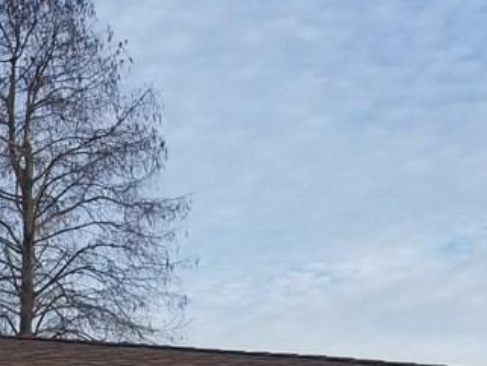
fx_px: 1168
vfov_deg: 16.5
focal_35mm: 83
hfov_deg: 19.8
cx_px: -281
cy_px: 513
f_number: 1.7
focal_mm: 4.25
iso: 50
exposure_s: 1/411
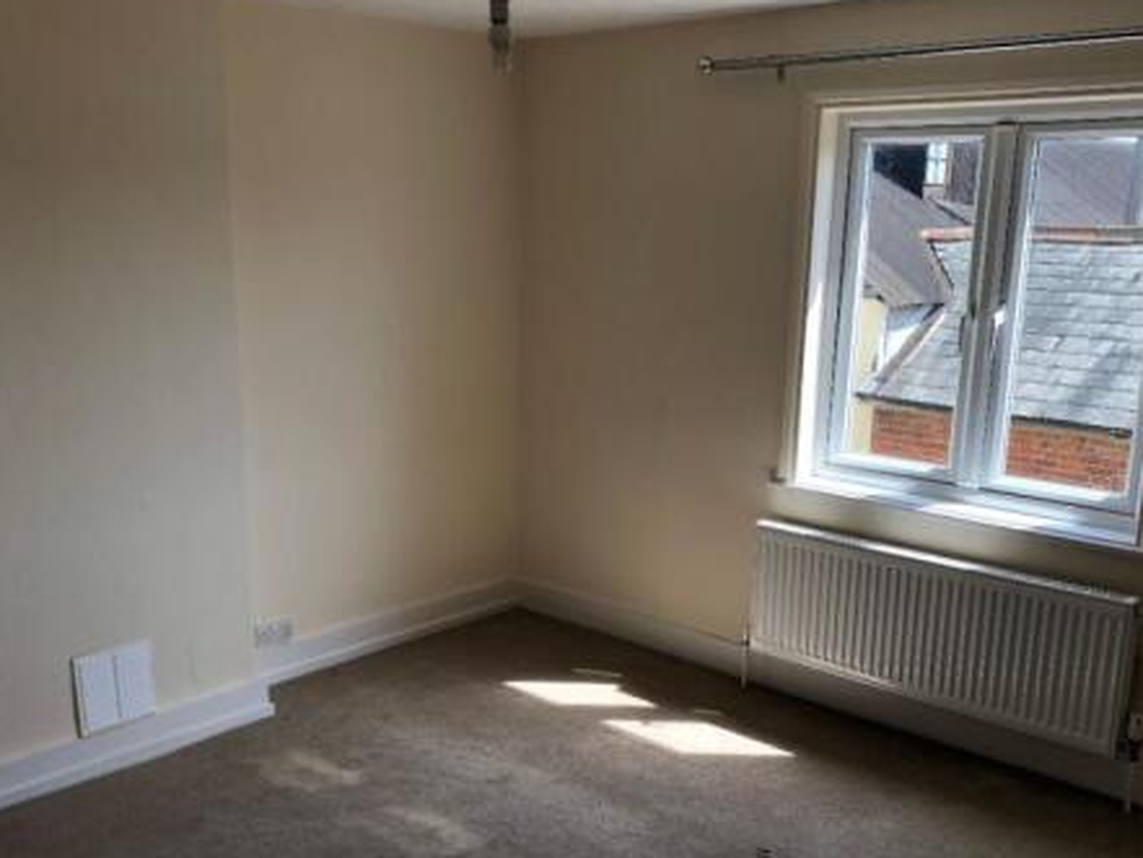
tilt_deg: -15.6
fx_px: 1222
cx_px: 538
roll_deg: -0.3
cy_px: 538
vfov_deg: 38.4
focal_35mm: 37
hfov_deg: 50.1
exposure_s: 1/120
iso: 25
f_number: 1.8
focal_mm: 4
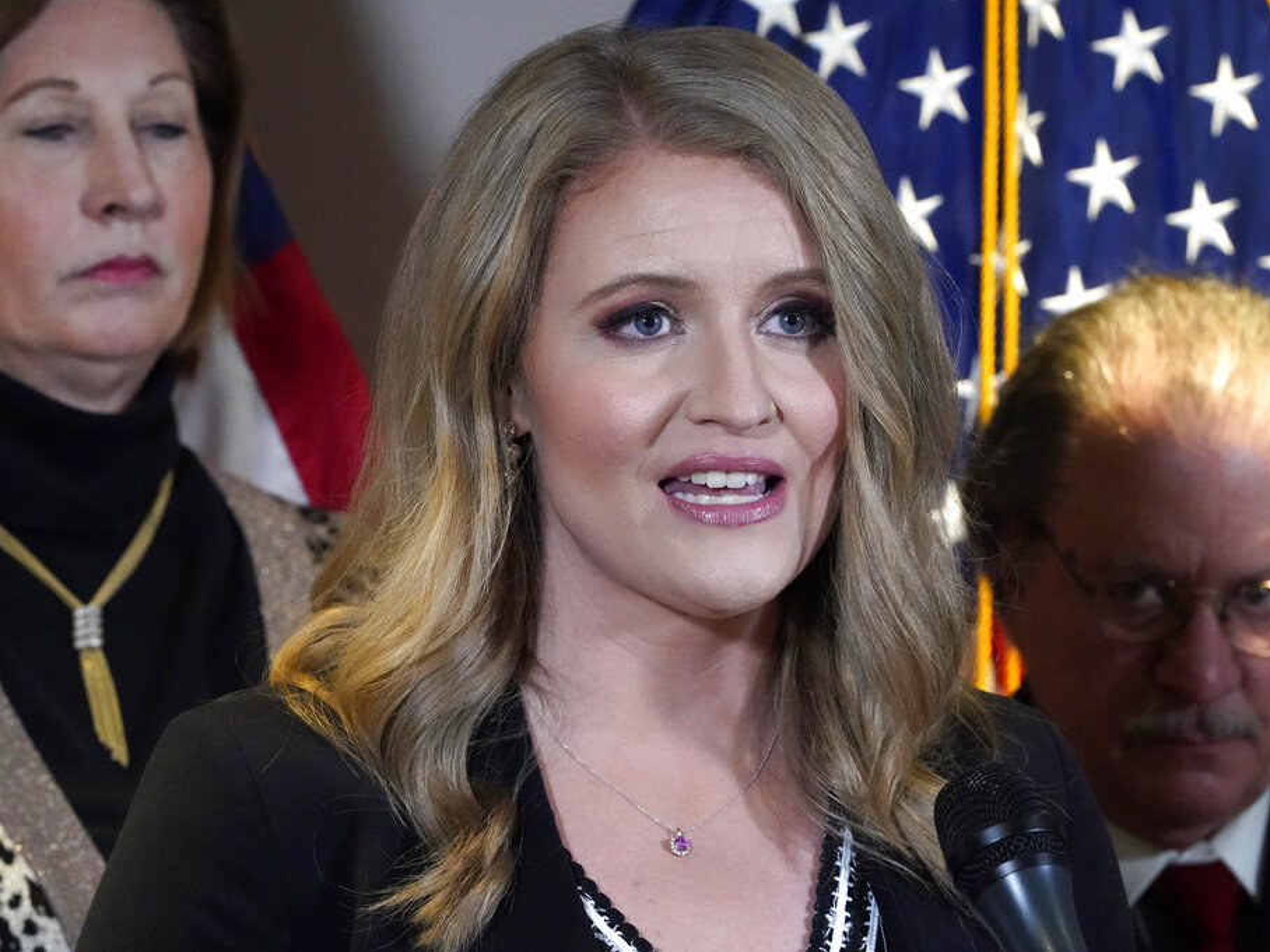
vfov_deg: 6.8
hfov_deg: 9.1
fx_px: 7961
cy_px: 476
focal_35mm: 217
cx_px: 649
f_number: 10
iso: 12800
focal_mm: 200
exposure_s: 1/250
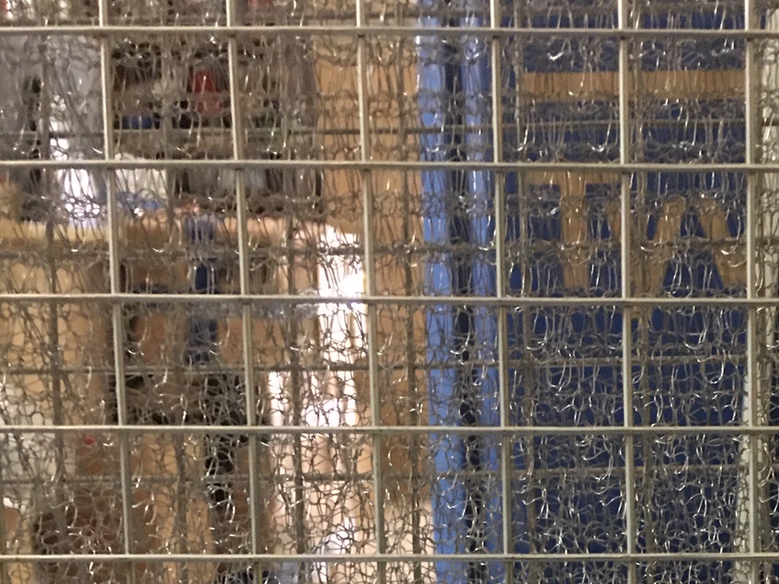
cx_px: 705
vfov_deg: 20.1
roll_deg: +2.1
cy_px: 675
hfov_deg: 27.1
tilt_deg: -12.8
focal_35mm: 69
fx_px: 1553
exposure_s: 1/8
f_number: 2.2
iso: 125
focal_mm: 4.15
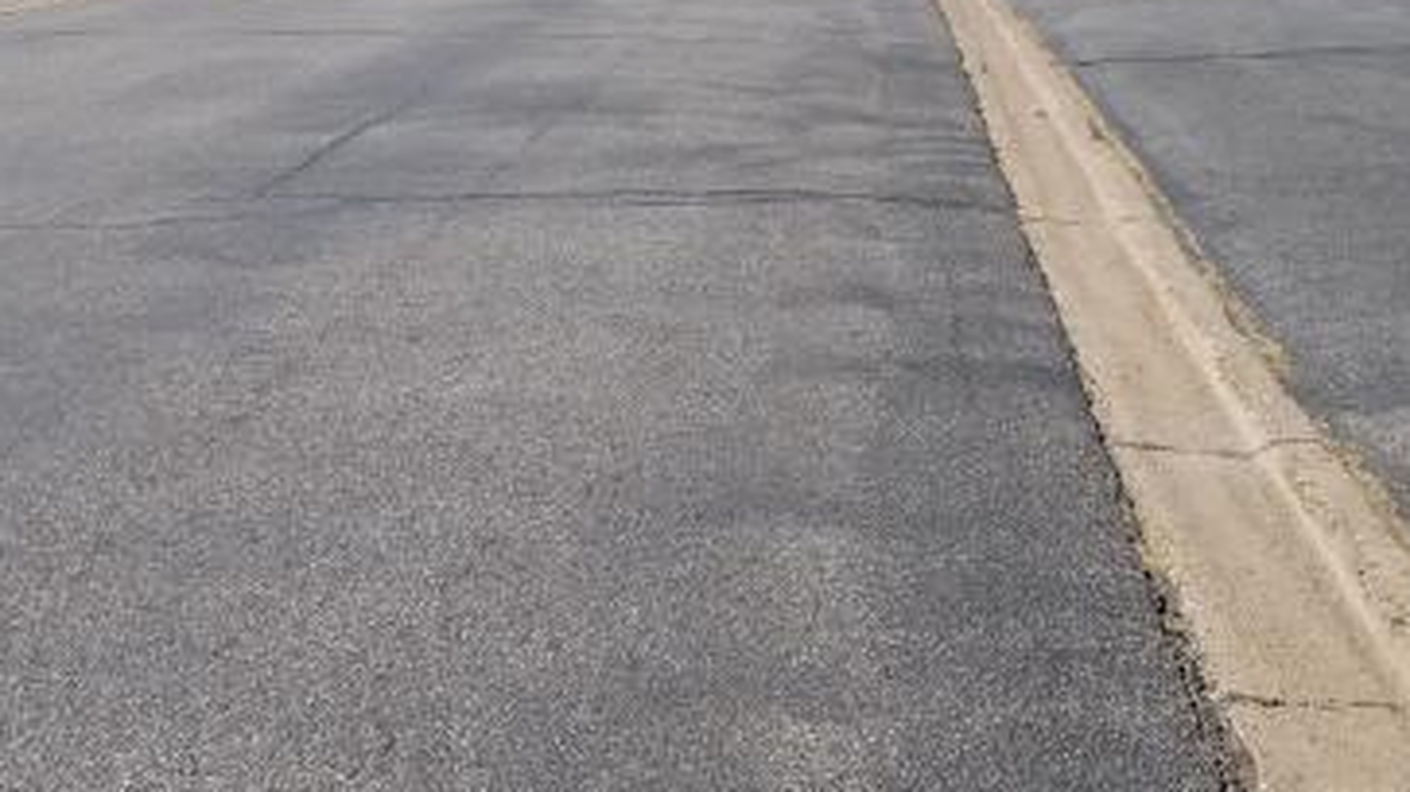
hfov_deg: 40.4
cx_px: 1018
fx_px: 1869
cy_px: 12
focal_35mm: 50
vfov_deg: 23.0
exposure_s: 1/3184
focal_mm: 4.25
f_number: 1.7
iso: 50
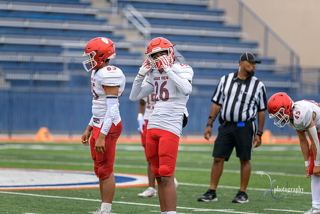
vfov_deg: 4.6
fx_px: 2667
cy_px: 107
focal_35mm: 300
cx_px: 160
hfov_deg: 6.9
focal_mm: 300
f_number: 3.5
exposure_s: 1/1000
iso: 180
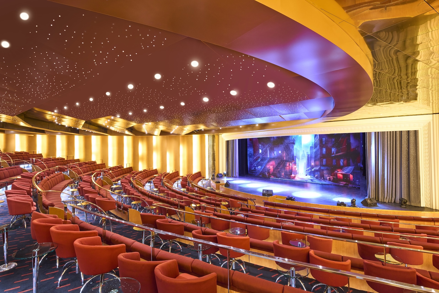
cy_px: 146
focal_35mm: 19
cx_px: 220
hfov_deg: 86.9
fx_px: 232
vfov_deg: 64.6
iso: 400
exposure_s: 1
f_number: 11
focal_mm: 19
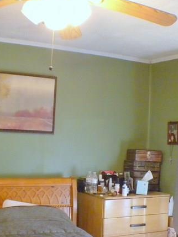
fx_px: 507
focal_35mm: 74
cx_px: 108
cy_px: 178
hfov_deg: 19.9
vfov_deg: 26.0
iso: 400
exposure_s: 1/31.7
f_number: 2.8
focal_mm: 6.7
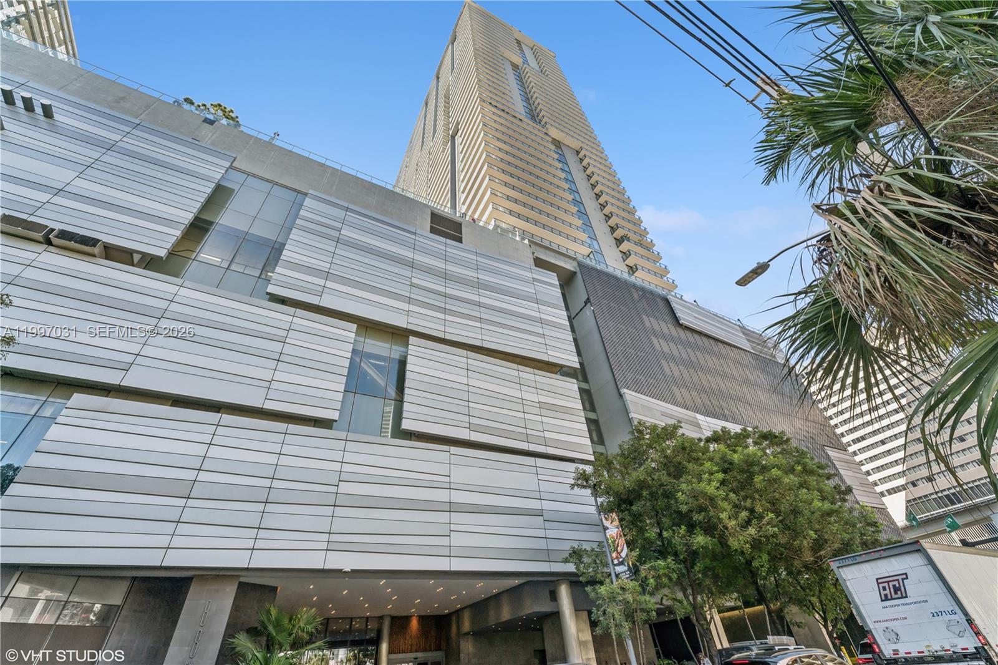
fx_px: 407
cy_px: 332
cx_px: 499
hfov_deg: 101.5
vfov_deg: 78.4
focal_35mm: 15
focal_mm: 14.7
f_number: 10
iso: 320
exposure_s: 1/250
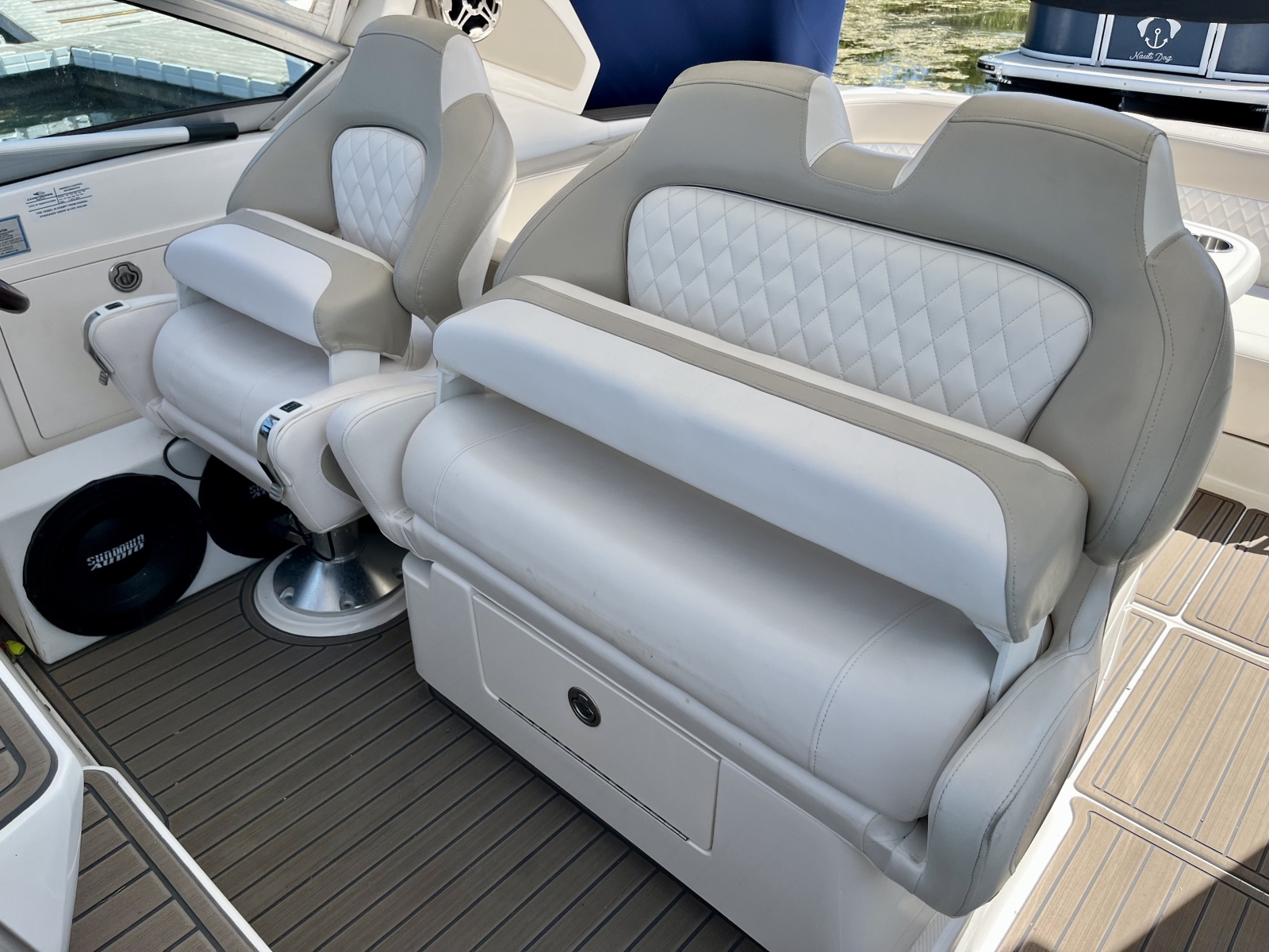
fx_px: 953
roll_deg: +2.6
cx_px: 634
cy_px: 476
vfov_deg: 53.1
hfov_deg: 67.3
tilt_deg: -30.6
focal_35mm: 26
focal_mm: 5.1
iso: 50
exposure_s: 1/1238
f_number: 1.6
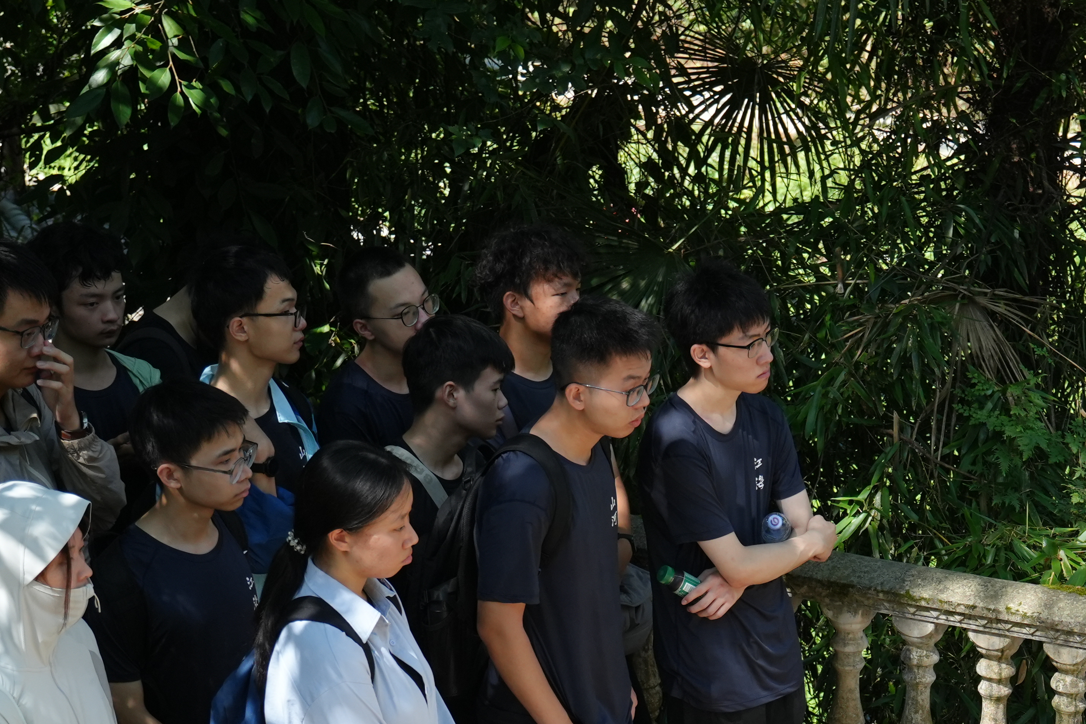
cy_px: 775
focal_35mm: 84
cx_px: 917
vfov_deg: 15.9
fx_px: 2534
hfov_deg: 23.7
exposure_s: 1/2000
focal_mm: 34
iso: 1000
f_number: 4
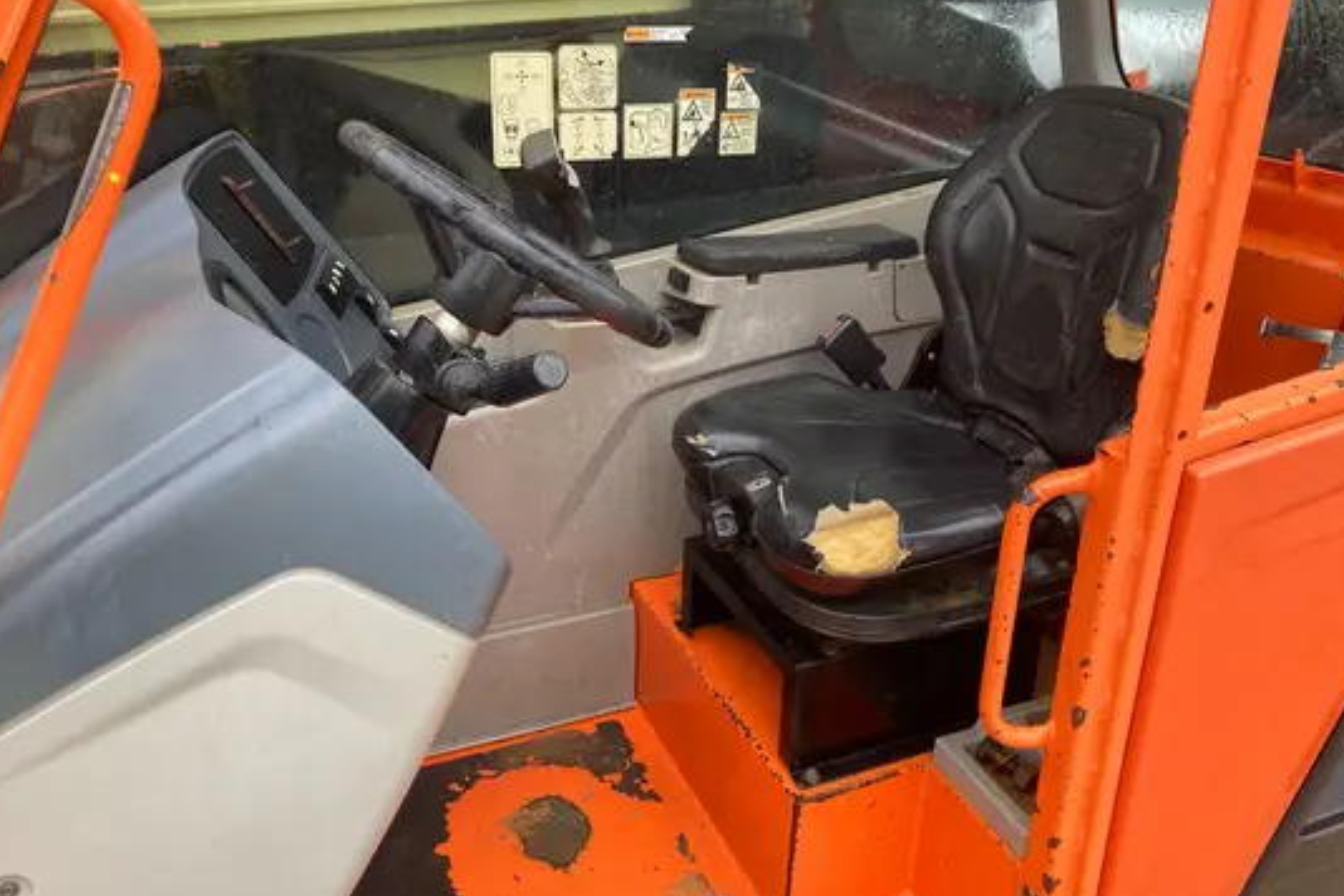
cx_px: 682
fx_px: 1120
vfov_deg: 43.6
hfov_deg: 61.9
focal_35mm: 30
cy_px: 406
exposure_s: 1/121
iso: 50
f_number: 1.8
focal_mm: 3.99
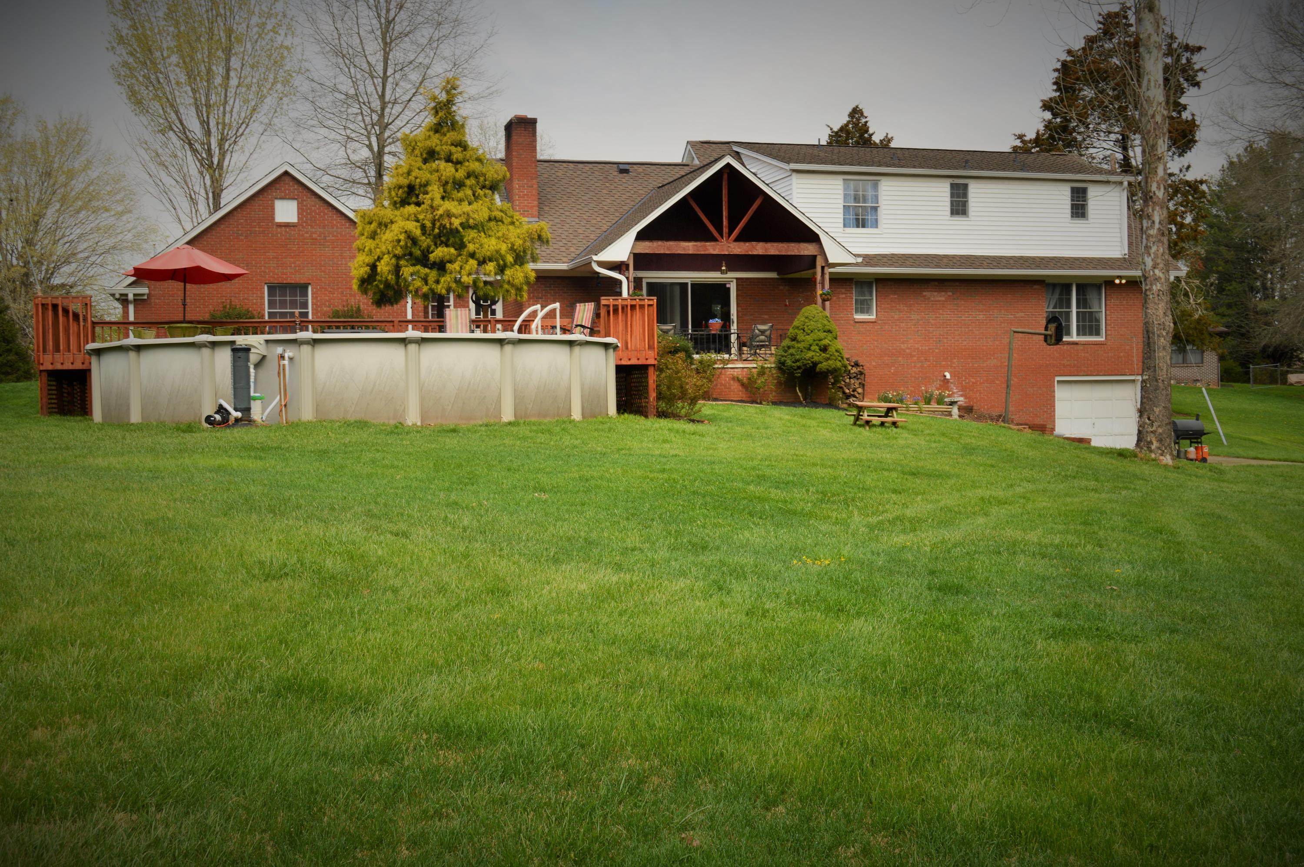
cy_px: 434
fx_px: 1411
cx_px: 652
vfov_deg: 34.1
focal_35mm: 39
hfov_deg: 49.6
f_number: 7.1
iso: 100
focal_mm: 26
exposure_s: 1/200
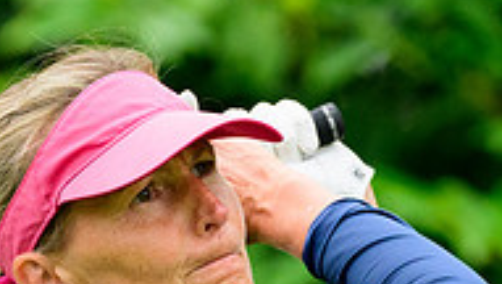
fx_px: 16100
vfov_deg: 1.0
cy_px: 532
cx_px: 36
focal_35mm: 1208
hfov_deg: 1.8
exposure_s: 1/2000
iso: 2000
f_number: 5.3
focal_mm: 270
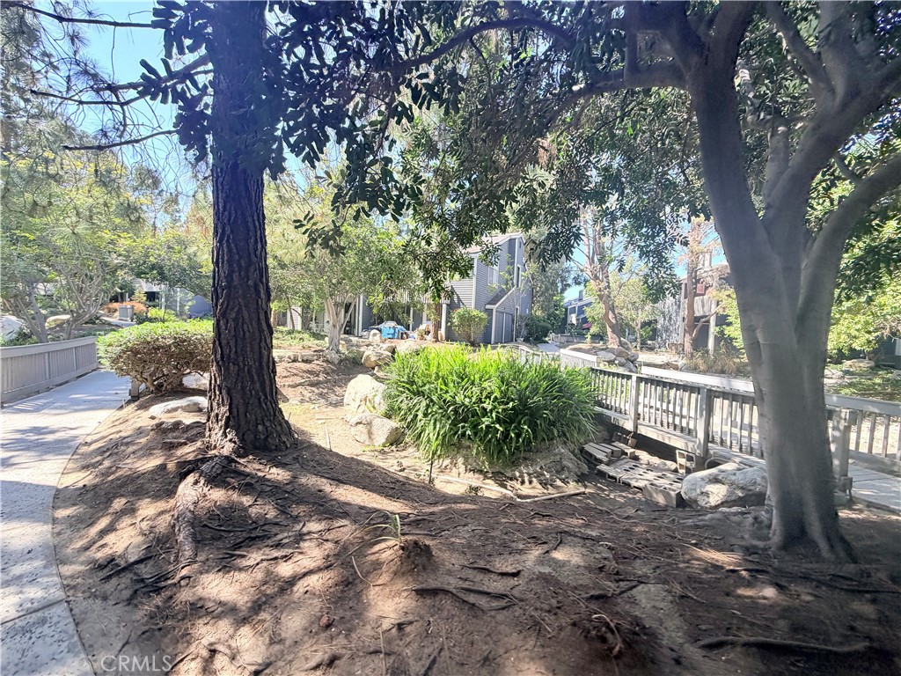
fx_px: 364
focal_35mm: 14
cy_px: 338
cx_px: 450
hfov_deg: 102.1
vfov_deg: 85.7
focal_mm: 2.22
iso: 40
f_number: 2.2
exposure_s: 1/166
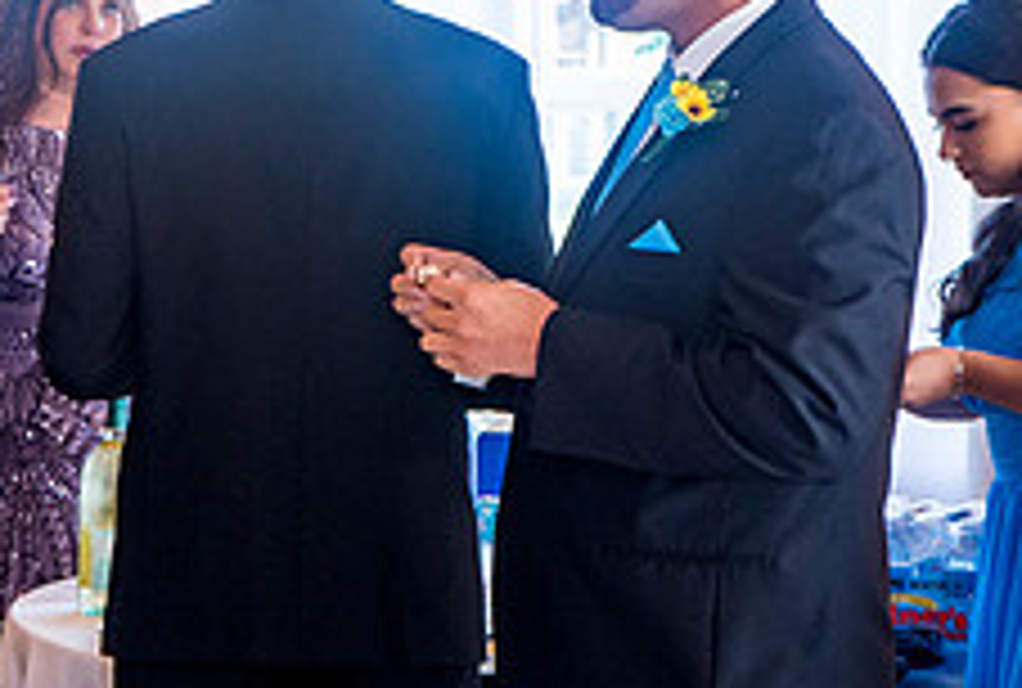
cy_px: 272
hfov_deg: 15.8
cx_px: -166
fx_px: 3560
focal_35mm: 125
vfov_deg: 11.0
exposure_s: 1/80
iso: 1250
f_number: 5.6
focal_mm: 41
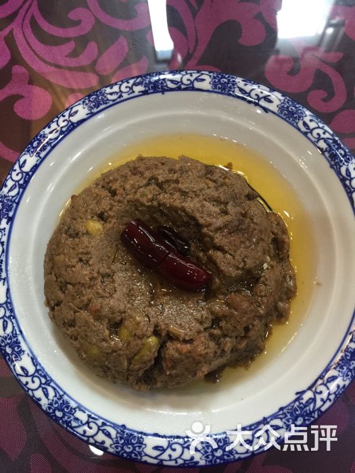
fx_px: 397
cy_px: 236
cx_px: 178
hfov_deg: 48.2
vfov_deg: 61.7
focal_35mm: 29
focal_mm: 4.15
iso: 100
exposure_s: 1/17
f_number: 2.2
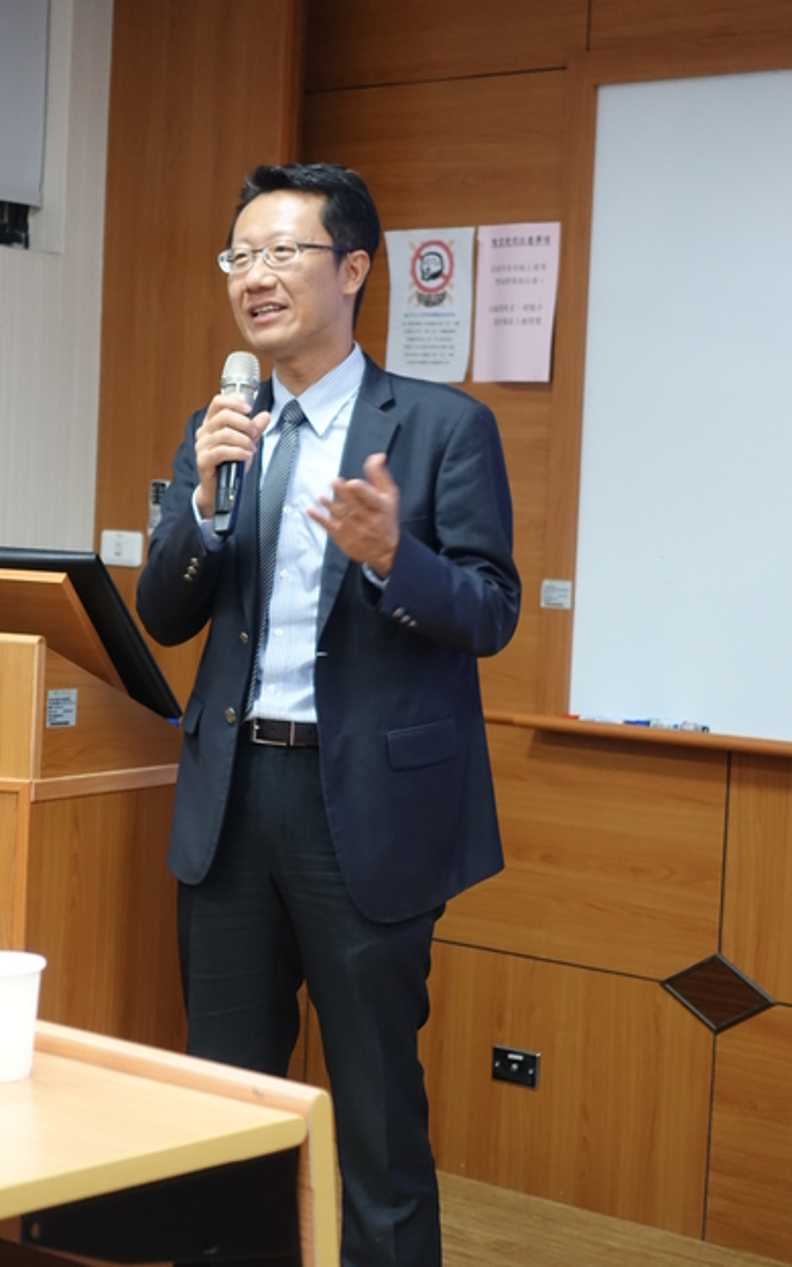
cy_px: 662
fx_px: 2763
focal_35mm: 80
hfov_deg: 16.3
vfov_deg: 25.8
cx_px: 417
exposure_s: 1/80
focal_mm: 25.7
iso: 1000
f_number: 2.8
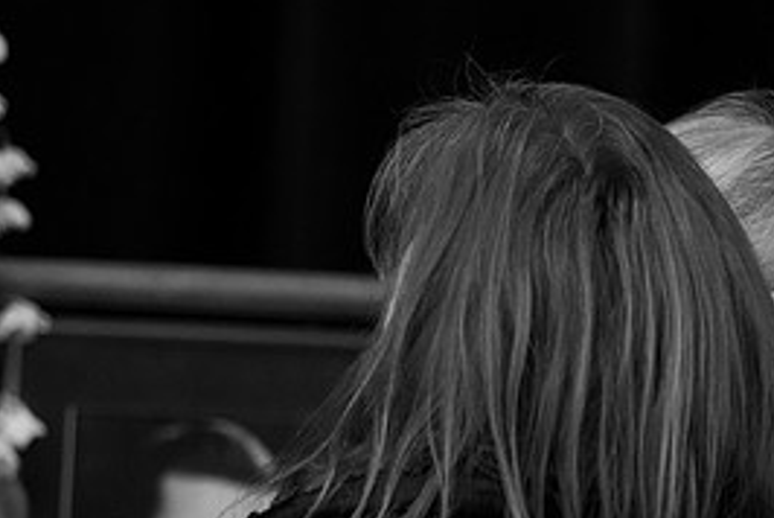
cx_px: 710
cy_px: 420
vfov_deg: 4.4
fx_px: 6758
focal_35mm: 314
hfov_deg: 6.5
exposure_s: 1/500
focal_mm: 90
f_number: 2
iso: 2000
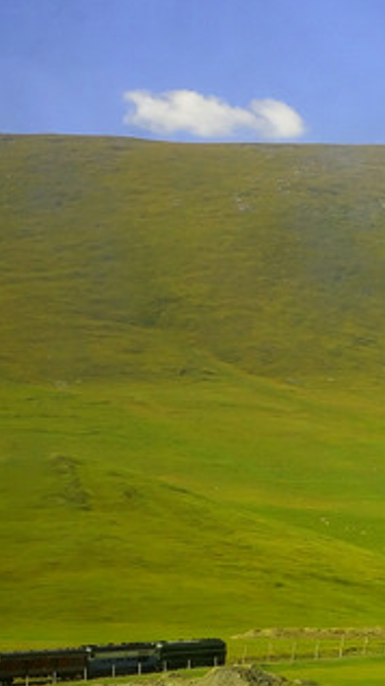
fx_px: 2302
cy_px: 132
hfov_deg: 8.7
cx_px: 930
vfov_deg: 16.8
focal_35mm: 127
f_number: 10
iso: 400
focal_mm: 25
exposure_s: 1/320
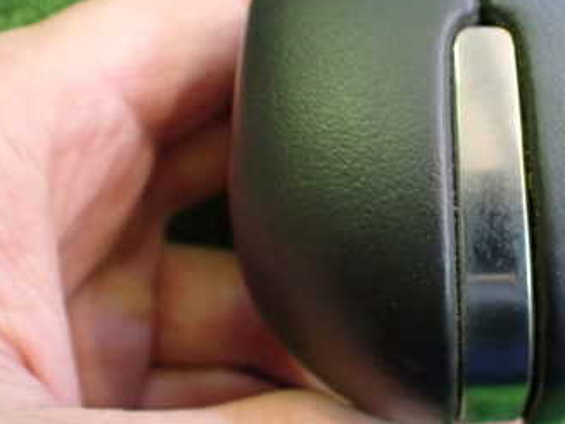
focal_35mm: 55
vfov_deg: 26.5
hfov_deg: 33.6
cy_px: 190
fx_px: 897
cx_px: 475
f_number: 2.3
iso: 800
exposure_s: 1/50
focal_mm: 5.4
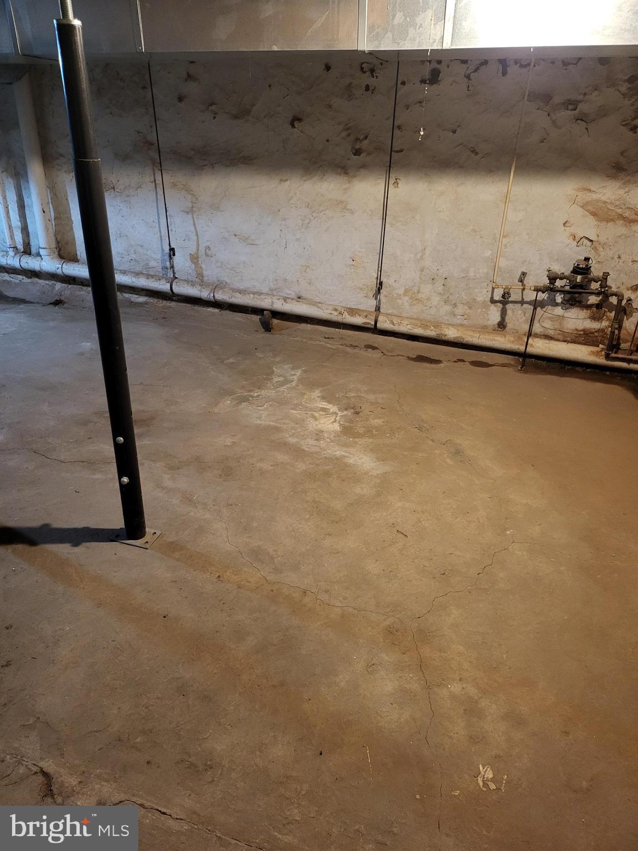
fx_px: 590
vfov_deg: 71.6
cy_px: 426
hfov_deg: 56.8
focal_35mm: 24
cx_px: 319
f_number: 1.8
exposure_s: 1/24
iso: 640
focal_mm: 5
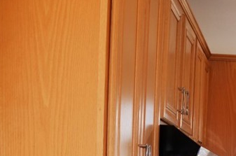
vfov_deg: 15.8
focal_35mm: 82
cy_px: 201
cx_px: 331
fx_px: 536
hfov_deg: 21.6
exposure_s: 1/125
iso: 200
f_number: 3.5
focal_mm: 18
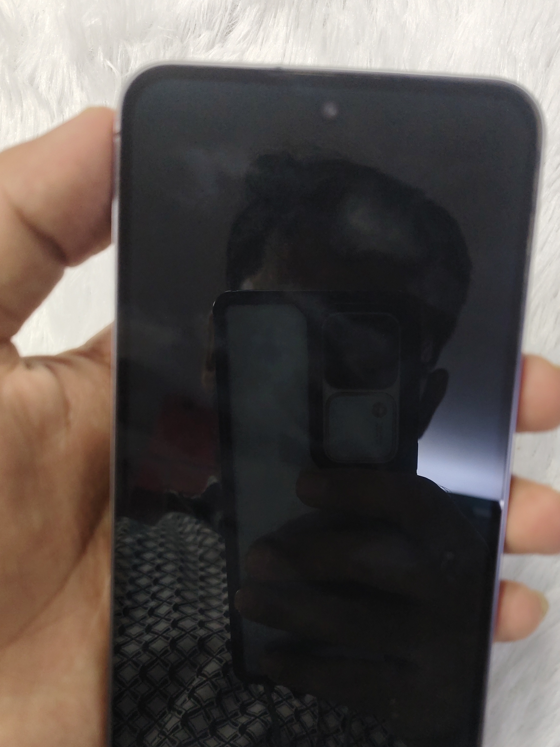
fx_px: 669
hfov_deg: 45.3
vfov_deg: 57.4
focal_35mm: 31
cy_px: 480
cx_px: 328
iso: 312
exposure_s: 1/100
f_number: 1.88
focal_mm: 5.56
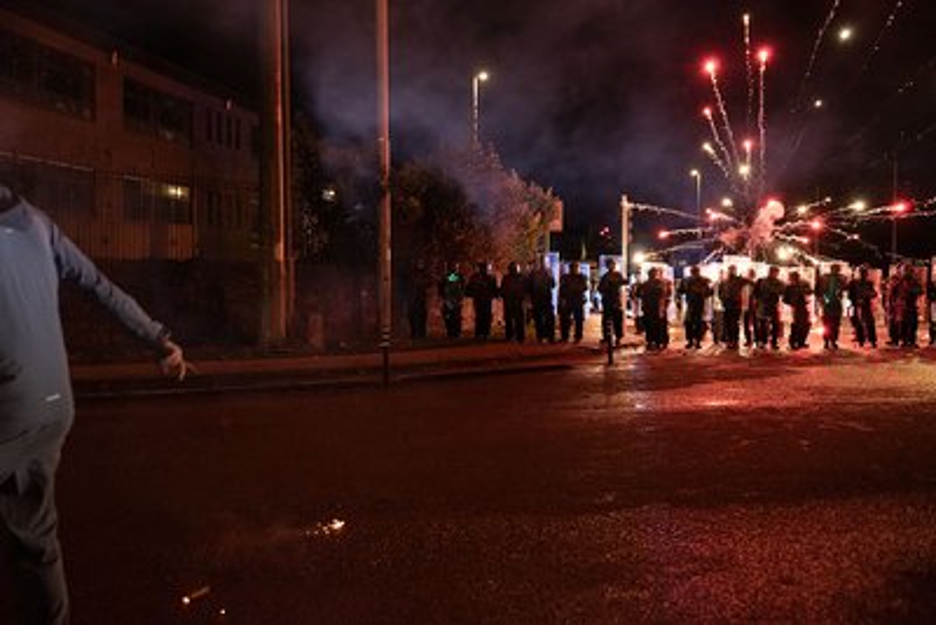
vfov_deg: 28.1
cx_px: 468
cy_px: 312
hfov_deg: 41.1
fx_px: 1248
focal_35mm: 48
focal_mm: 48
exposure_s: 1/200
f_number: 2.8
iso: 8000
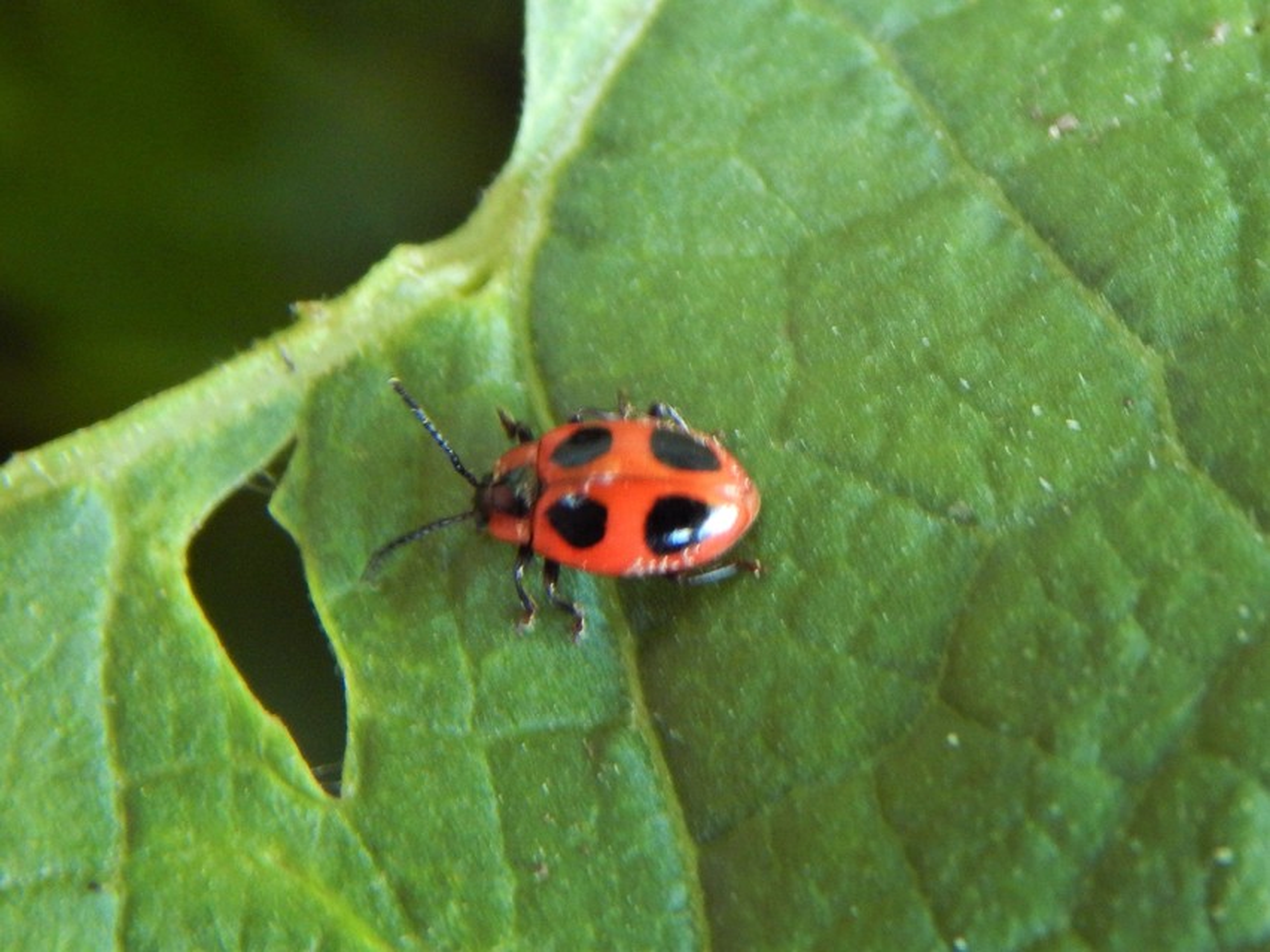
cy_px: 476
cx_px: 635
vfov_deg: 14.2
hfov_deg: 18.9
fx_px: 3816
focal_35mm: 104
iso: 400
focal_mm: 18.7
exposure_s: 1/20
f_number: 4.5
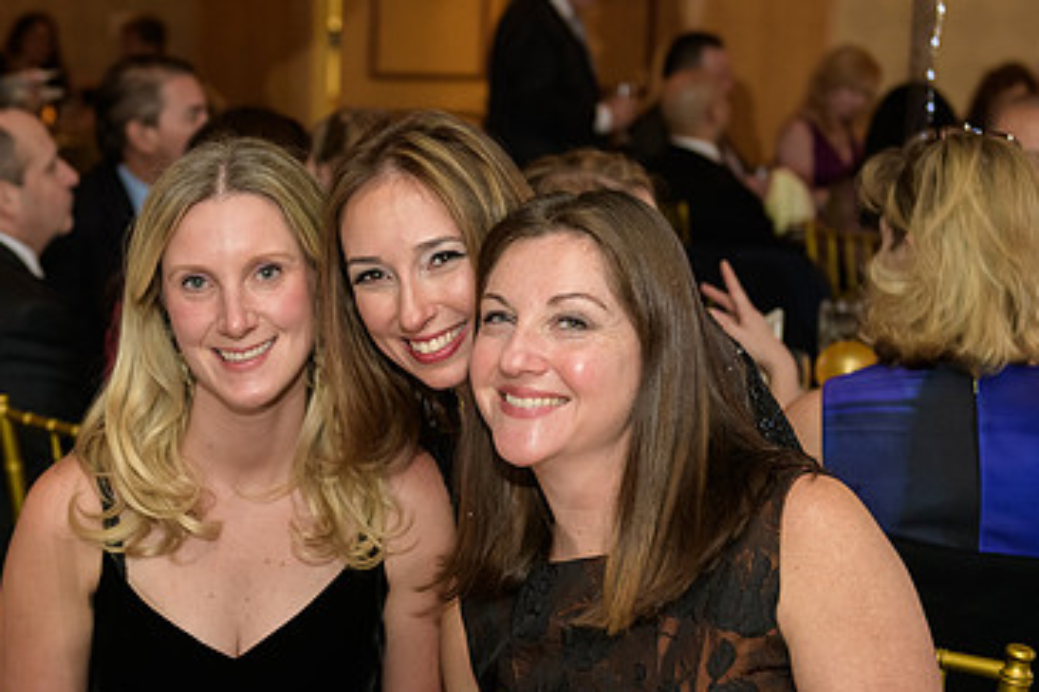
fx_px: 2019
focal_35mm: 70
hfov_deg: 28.8
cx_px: 404
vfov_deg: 19.4
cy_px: 323
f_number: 3.2
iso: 1250
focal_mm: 44
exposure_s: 1/125
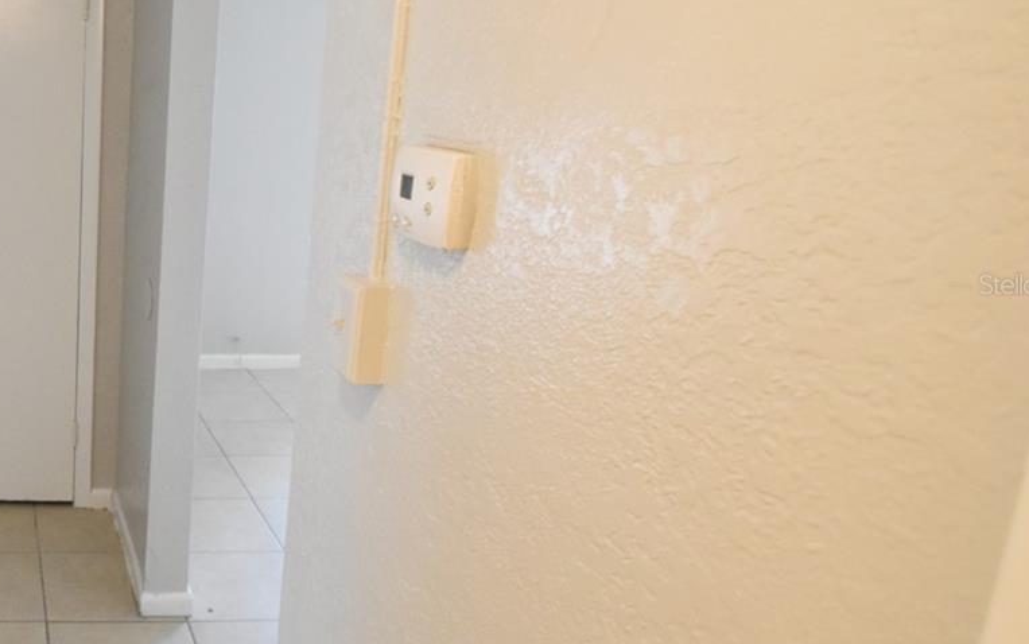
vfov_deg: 39.4
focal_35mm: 32
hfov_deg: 49.7
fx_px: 898
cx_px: 22
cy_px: 284
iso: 2800
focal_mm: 10
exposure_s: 1/60
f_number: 3.5
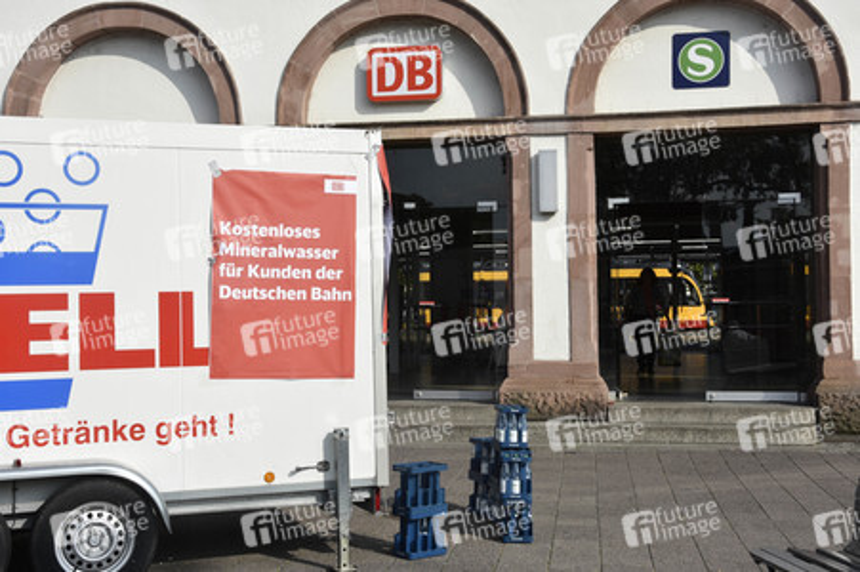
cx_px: 430
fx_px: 1146
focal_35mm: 48
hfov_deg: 41.1
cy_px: 286
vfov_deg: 28.0
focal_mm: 32
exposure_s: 1/400
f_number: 10
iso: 200
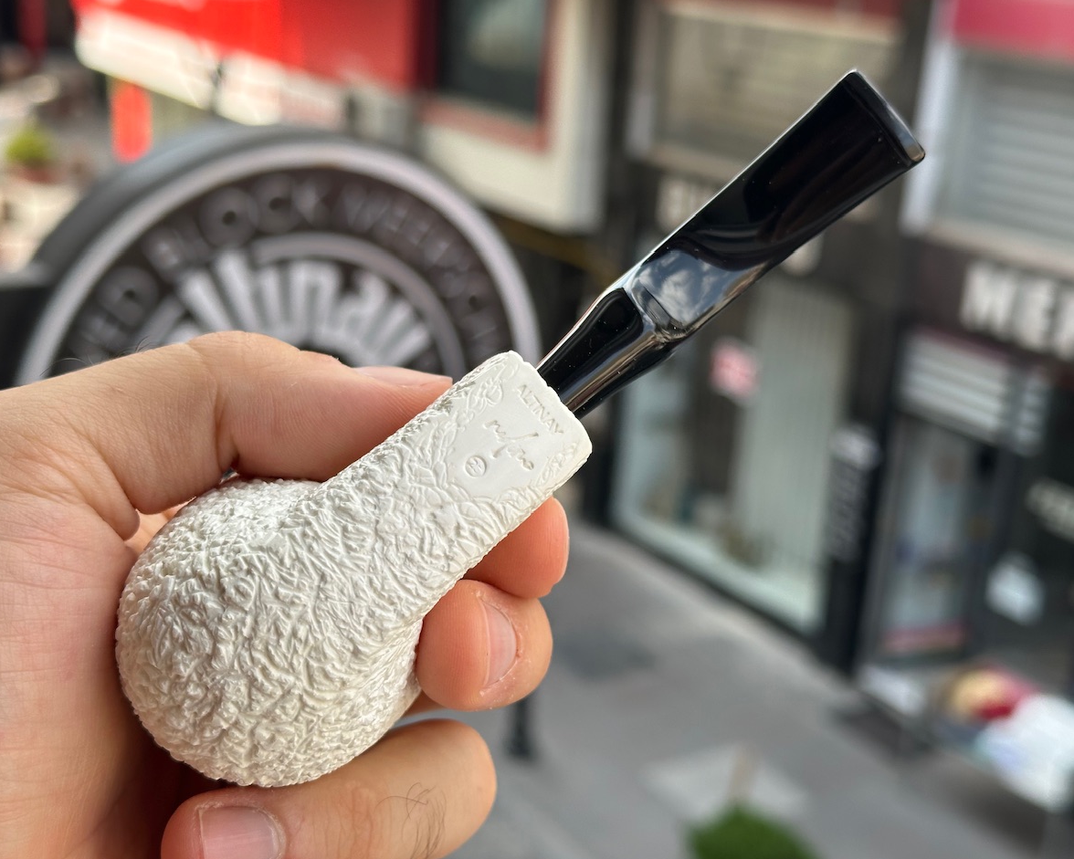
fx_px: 1621
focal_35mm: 51
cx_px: 515
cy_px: 435
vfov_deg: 29.7
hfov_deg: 36.6
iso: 64
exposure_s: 1/690
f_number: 1.78
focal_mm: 6.86
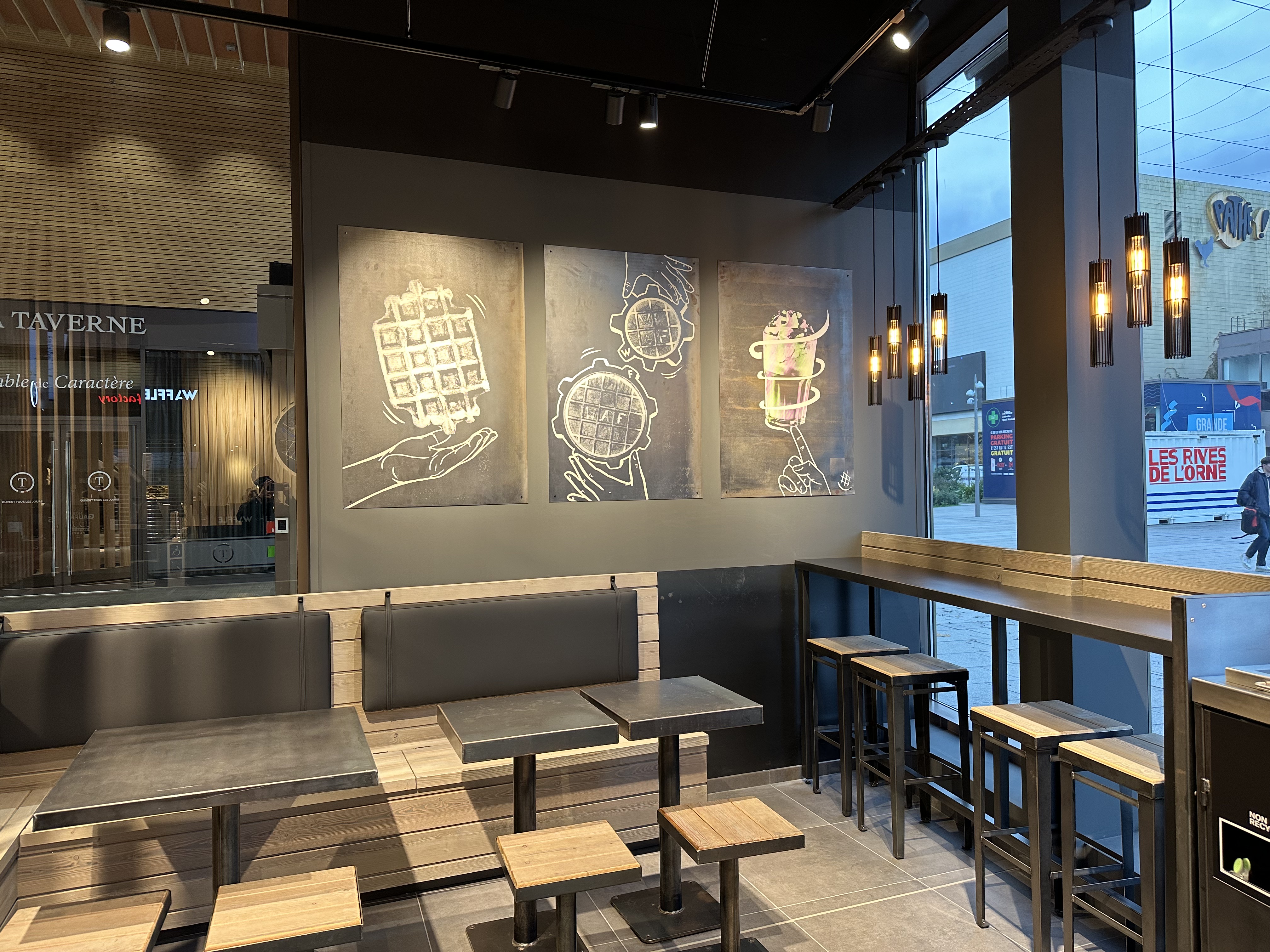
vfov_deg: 56.8
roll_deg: +1.4
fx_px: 881
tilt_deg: -0.2
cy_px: 476
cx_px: 635
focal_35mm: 24
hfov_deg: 71.6
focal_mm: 6.86
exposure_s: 1/100
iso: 160
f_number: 1.78
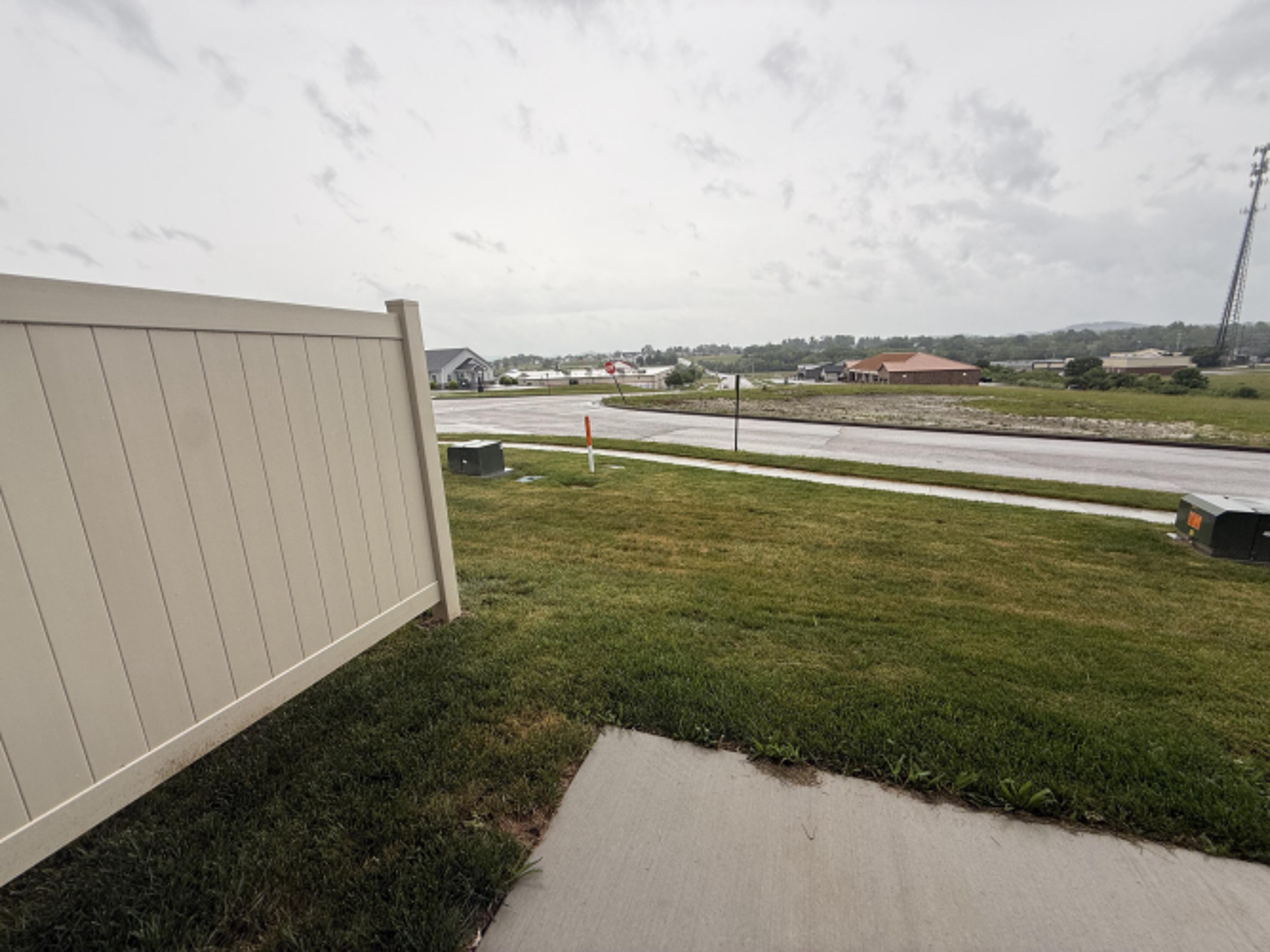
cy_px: 476
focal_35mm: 14
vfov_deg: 85.7
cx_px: 635
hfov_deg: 102.1
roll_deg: +1.5
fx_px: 514
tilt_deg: -12.3
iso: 50
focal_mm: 2.22
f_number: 2.2
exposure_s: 1/245
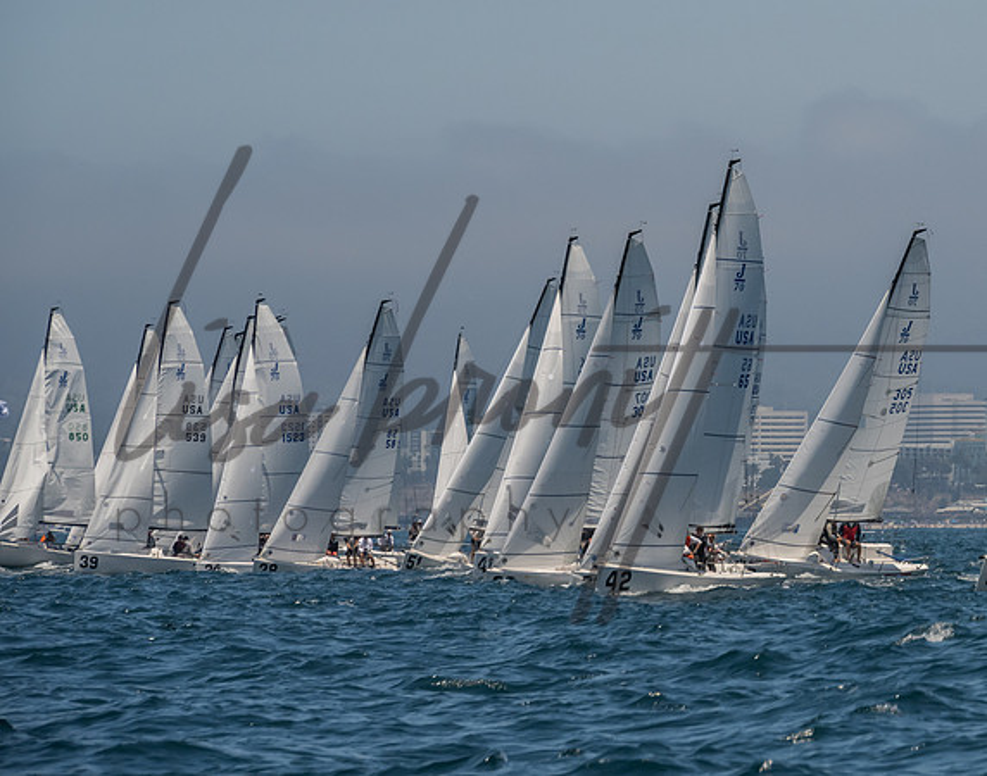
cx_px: 948
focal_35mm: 272
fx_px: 7908
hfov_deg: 7.1
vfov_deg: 5.6
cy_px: 232
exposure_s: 1/1000
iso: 640
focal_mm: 150
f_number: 9
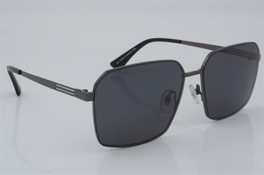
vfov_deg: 18.2
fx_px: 550
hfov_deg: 27.0
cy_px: 88
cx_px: 132
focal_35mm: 75
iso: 100
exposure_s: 1/4
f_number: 32
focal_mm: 50
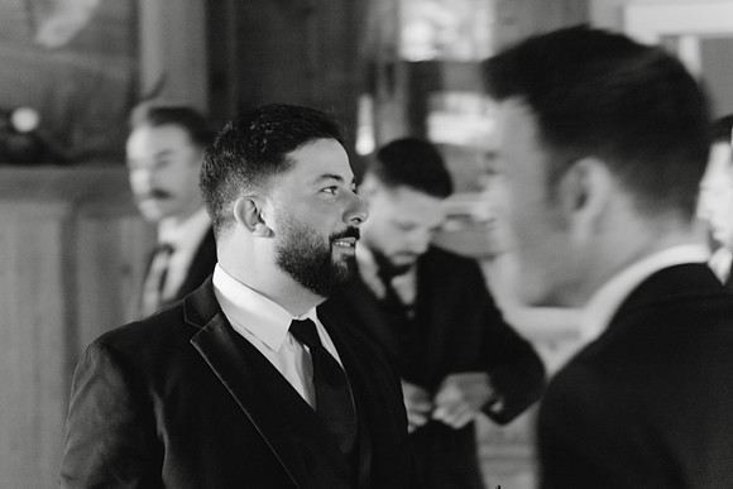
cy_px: 244
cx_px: 366
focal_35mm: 135
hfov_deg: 15.2
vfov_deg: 10.2
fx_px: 2749
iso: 640
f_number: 6.3
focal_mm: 135
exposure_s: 1/50
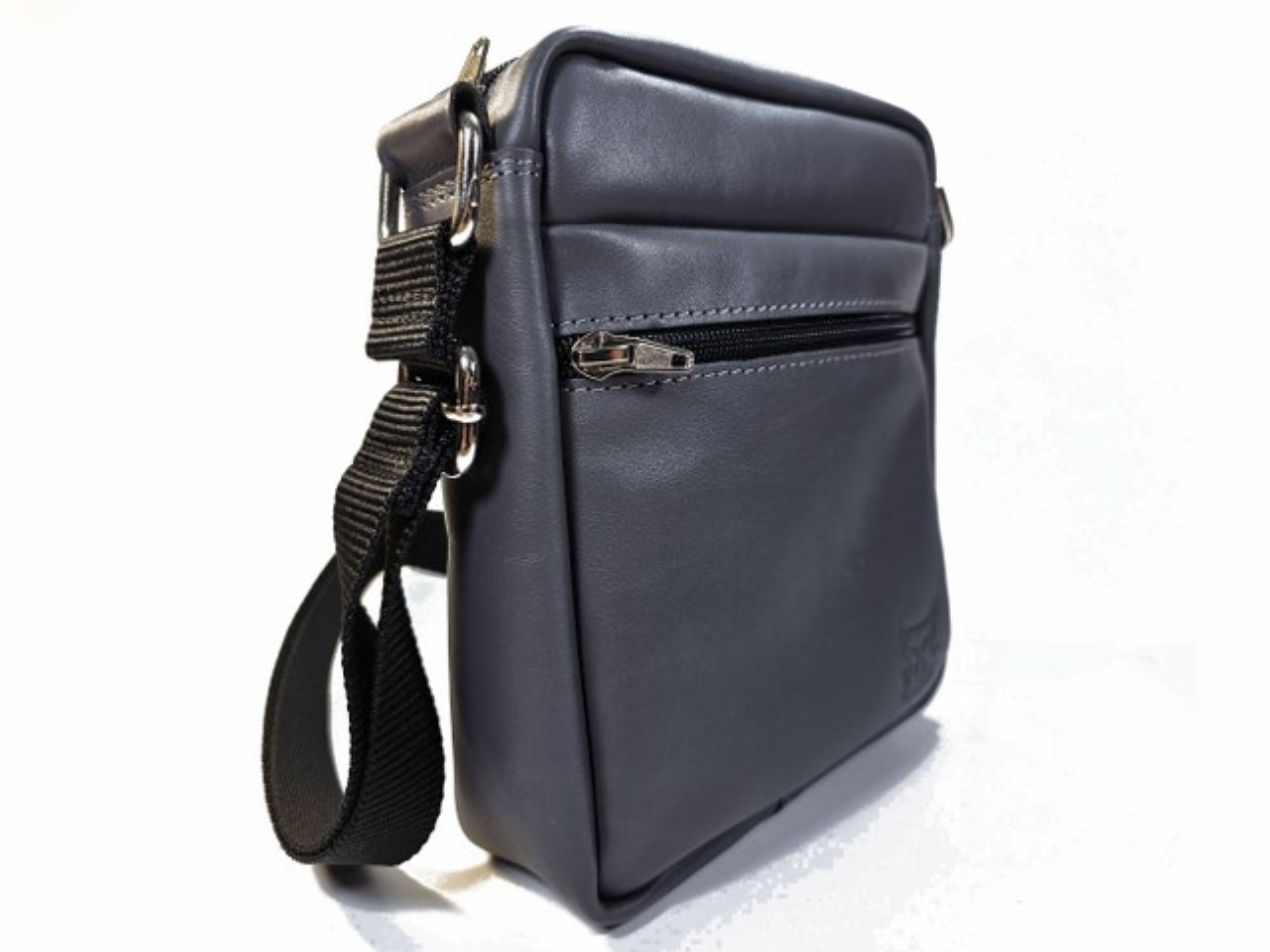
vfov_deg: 58.9
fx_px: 844
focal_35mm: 23
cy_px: 476
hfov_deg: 73.9
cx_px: 635
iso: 10
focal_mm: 6.3
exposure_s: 1/116
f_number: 1.7
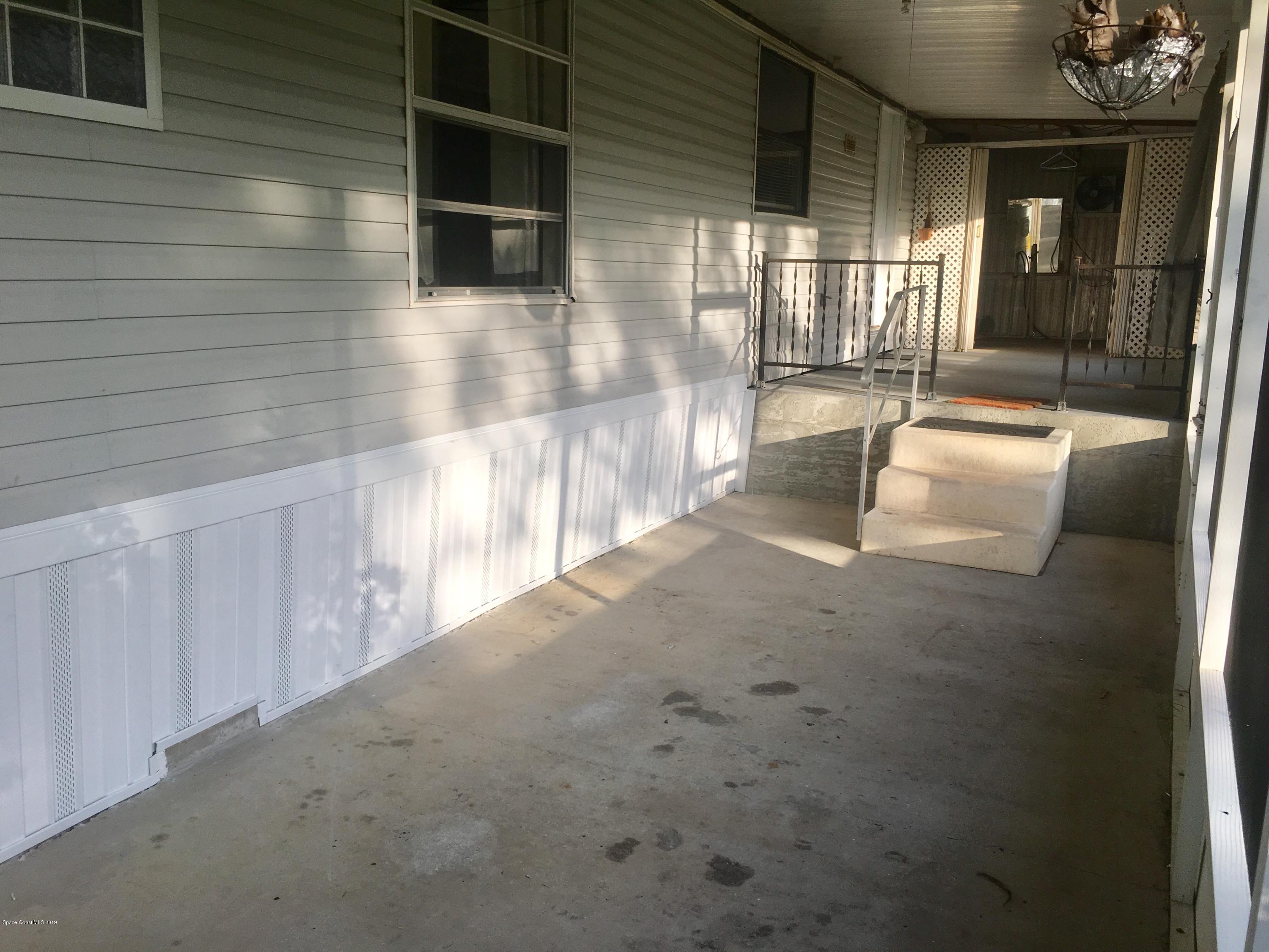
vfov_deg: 48.2
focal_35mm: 29
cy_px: 476
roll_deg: -0.2
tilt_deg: -9.9
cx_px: 634
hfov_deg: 61.7
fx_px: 1063
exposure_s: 1/356
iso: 25
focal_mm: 4.15
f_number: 2.2
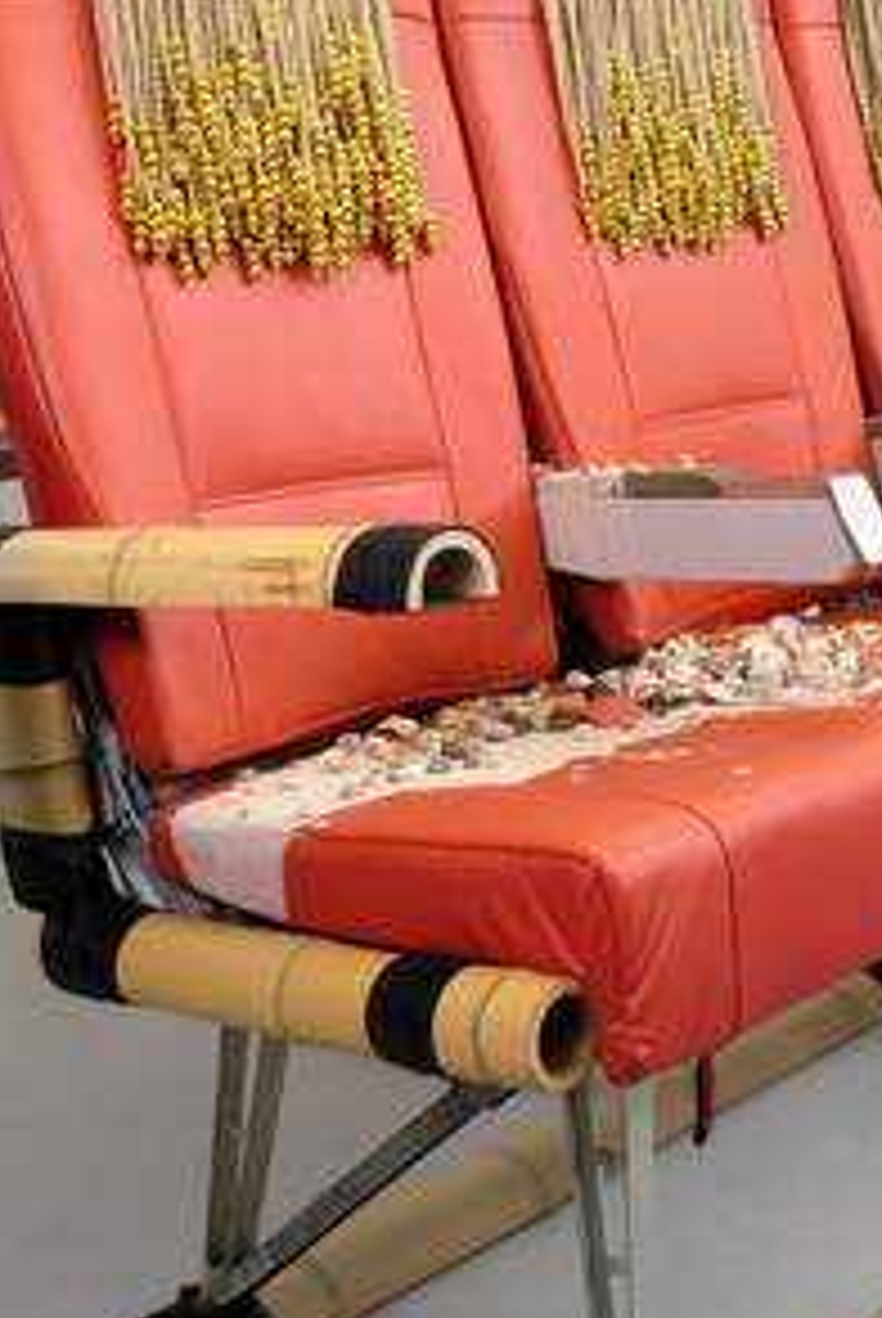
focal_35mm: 58
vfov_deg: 34.5
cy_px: 672
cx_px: 580
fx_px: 2126
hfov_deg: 23.3
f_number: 16
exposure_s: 1/6
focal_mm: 18
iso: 200
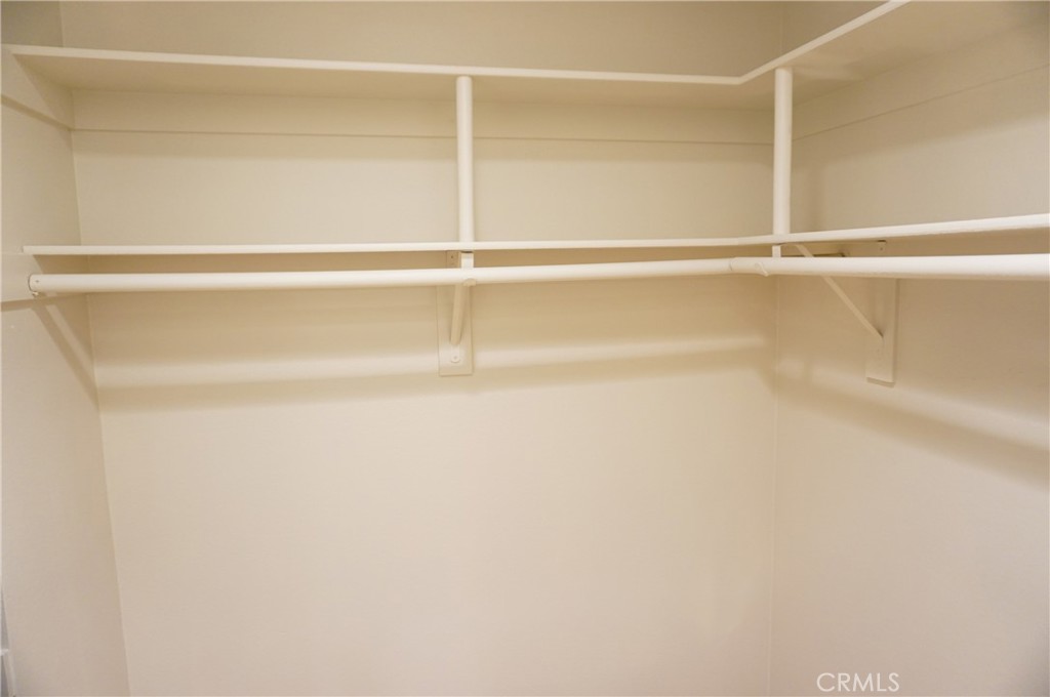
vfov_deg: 53.0
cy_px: 348
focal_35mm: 24
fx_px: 699
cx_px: 525
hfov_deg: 73.8
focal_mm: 16
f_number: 3.5
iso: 1000
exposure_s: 1/60
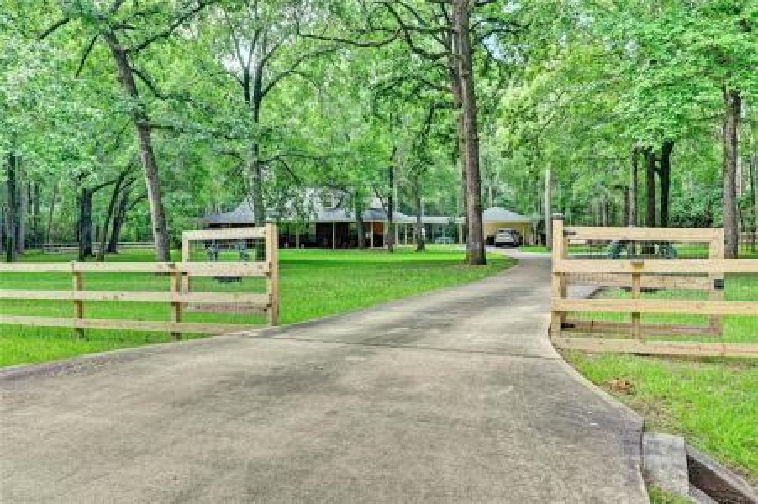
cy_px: 252
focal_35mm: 30
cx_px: 379
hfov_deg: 62.0
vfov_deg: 43.5
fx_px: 631
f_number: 8
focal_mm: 30
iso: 400
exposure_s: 1/160
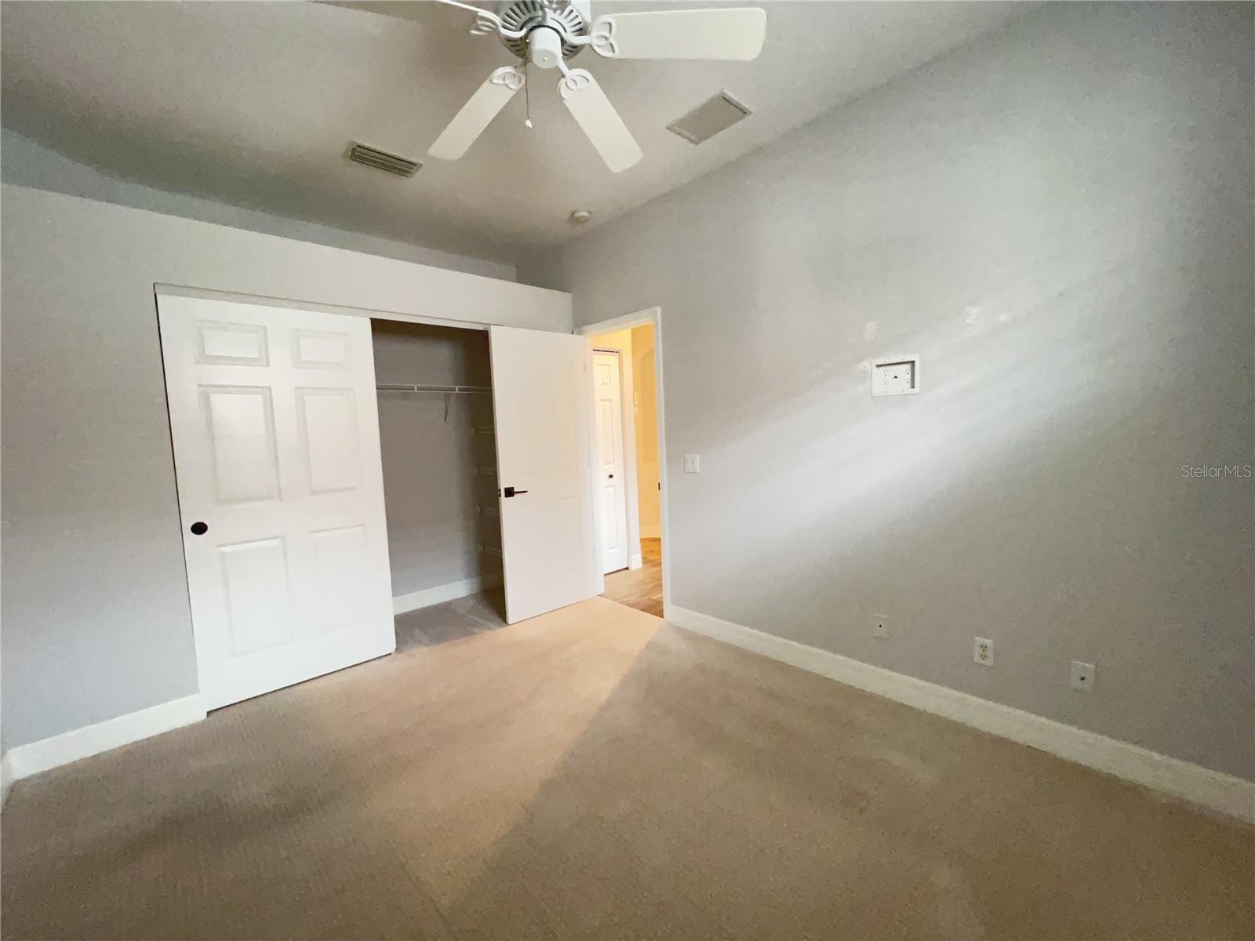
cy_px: 470
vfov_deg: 89.9
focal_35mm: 13
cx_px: 628
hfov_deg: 106.2
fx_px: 471
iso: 1000
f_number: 1.8
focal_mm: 1.57
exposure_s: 1/30
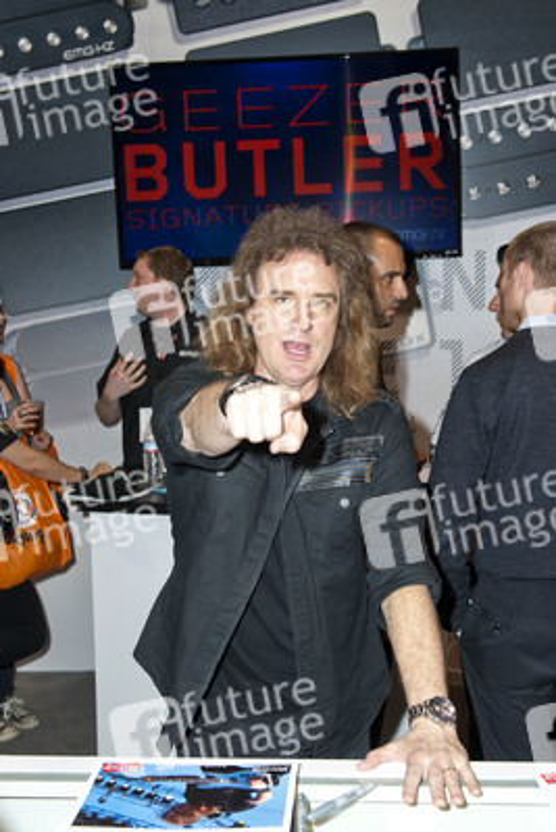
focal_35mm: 38
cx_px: 278
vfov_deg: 50.7
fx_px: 880
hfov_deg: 35.1
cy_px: 416
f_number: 5
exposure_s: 1/320
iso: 500
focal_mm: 38
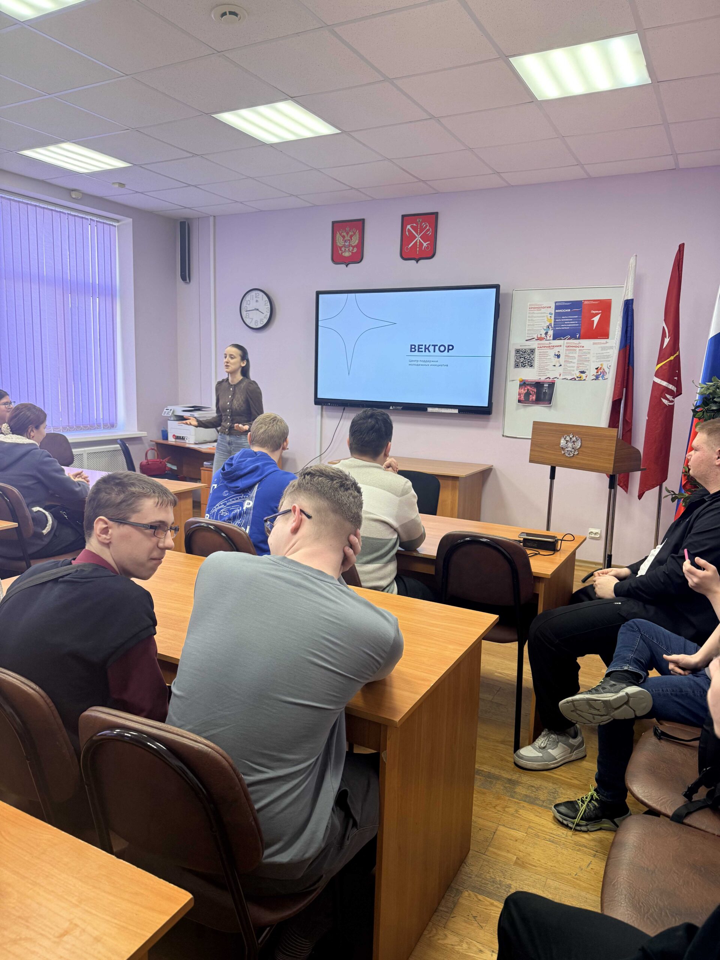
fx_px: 666
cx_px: 360
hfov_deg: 56.8
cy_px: 480
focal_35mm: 24
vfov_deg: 71.6
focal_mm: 6.76
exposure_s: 1/121
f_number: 1.78
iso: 125
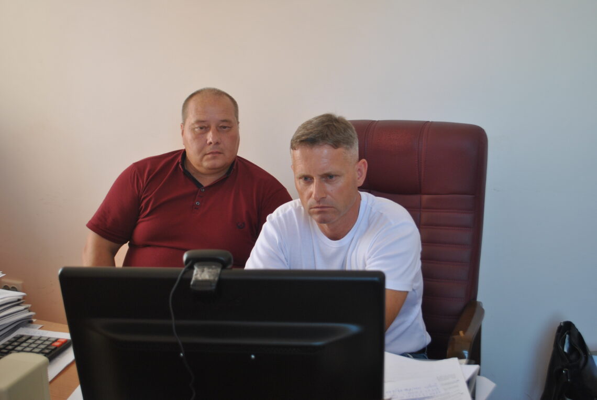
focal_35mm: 39
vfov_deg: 34.3
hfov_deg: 49.5
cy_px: 200
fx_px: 647
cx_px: 298
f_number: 4.2
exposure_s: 1/50
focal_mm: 26
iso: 200
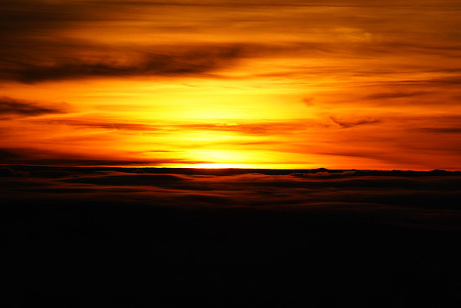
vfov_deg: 3.3
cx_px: 230
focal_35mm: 422
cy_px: 154
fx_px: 5405
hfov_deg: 4.9
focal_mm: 422
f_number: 6.3
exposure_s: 1/2000
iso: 160
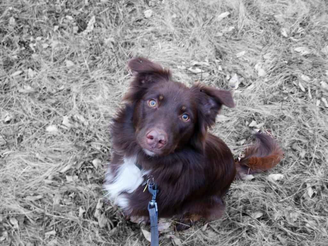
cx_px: 164
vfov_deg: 40.7
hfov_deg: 52.6
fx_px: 332
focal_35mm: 35
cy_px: 123
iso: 80
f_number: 3
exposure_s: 1/45
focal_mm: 7.18
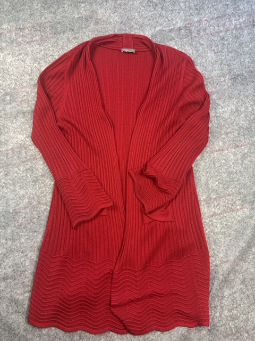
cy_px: 170
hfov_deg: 56.8
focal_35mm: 24
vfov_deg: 71.6
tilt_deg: -59.3
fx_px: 236
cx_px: 128
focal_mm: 6.76
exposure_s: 1/100
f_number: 1.78
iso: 160
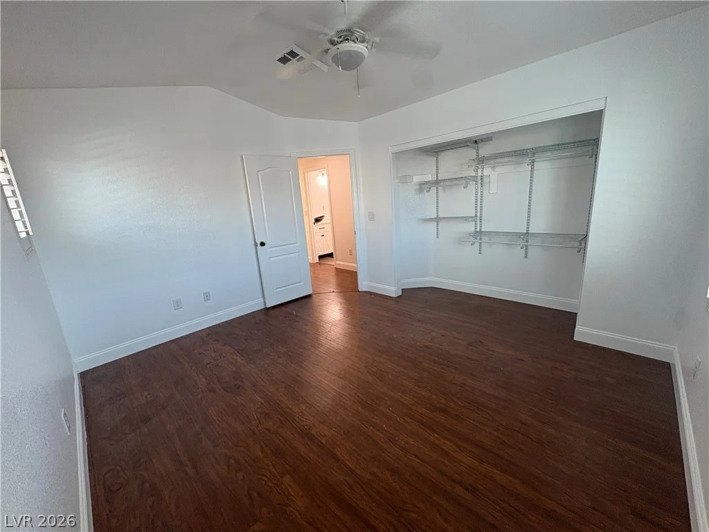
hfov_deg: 102.1
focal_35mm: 14
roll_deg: +4.2
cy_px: 266
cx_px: 354
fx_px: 287
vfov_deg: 85.7
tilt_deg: -13.9
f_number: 2.2
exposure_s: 1/60
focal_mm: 2.22
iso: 160
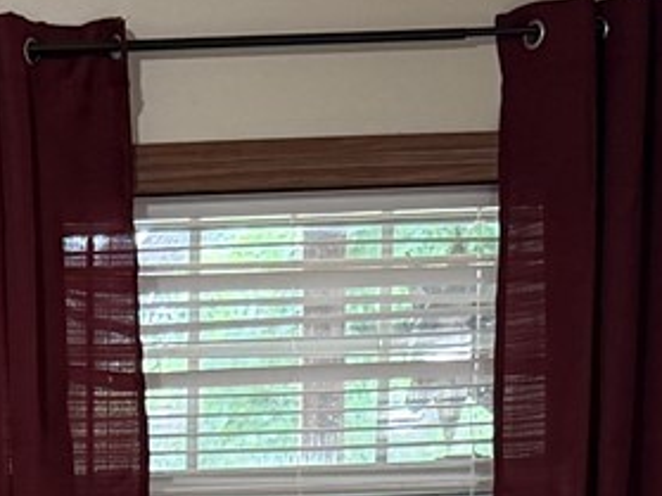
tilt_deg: -13.6
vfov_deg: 7.9
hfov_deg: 11.6
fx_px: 3154
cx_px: -244
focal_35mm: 165
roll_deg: +2.1
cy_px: 1426
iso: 200
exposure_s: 1/120
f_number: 1.78
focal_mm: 6.76
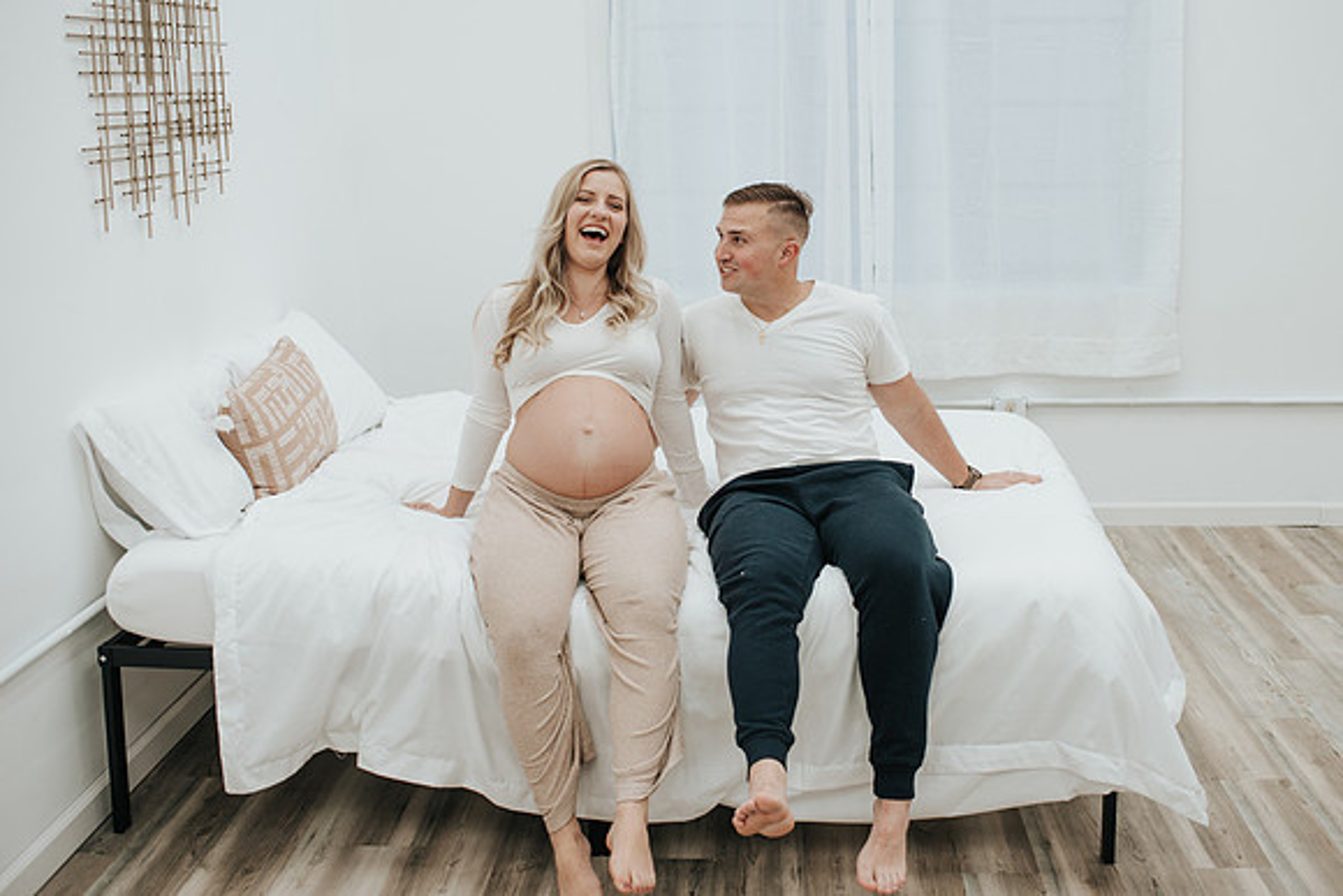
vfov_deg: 32.4
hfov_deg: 47.1
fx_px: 1539
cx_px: 729
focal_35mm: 41
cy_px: 384
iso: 220
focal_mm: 35
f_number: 2.8
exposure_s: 1/250
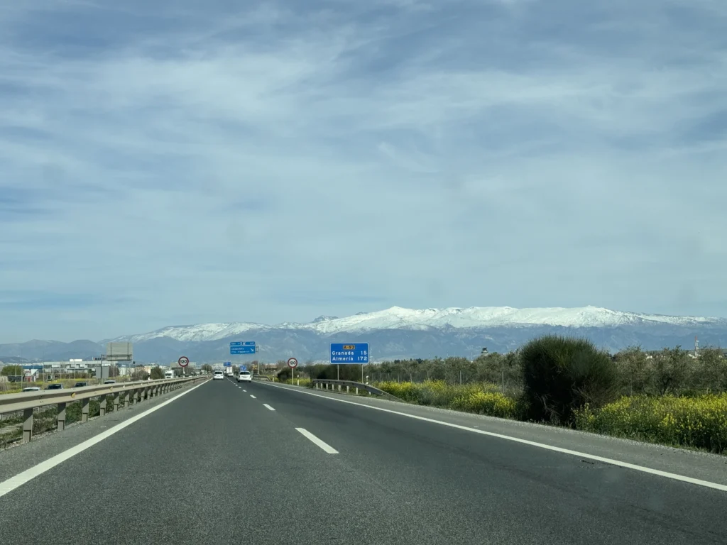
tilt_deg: +4.9
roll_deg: -0.2
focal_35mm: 48
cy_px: 272
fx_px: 1008
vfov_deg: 30.3
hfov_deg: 39.7
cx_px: 364
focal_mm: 6.86
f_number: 1.78
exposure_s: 1/4310
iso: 64
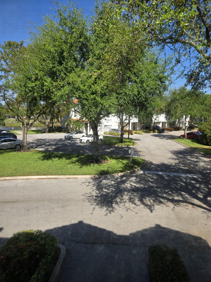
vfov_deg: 73.9
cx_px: 106
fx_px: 187
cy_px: 141
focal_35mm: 23
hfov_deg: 58.9
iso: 25
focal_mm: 5.4
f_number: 1.8
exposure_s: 1/784
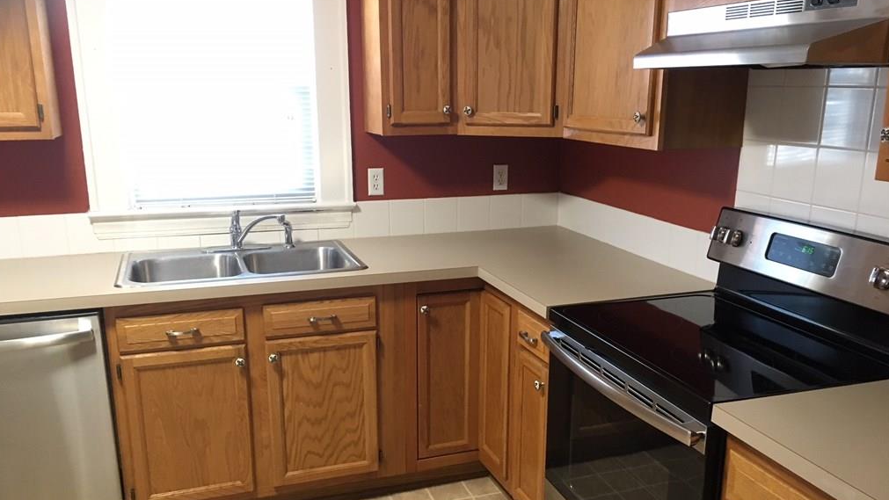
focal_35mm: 32
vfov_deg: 36.6
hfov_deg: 61.0
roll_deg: -0.1
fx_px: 754
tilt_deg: -13.2
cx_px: 443
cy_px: 296
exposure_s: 1/24
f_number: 2.2
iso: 200
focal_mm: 4.15
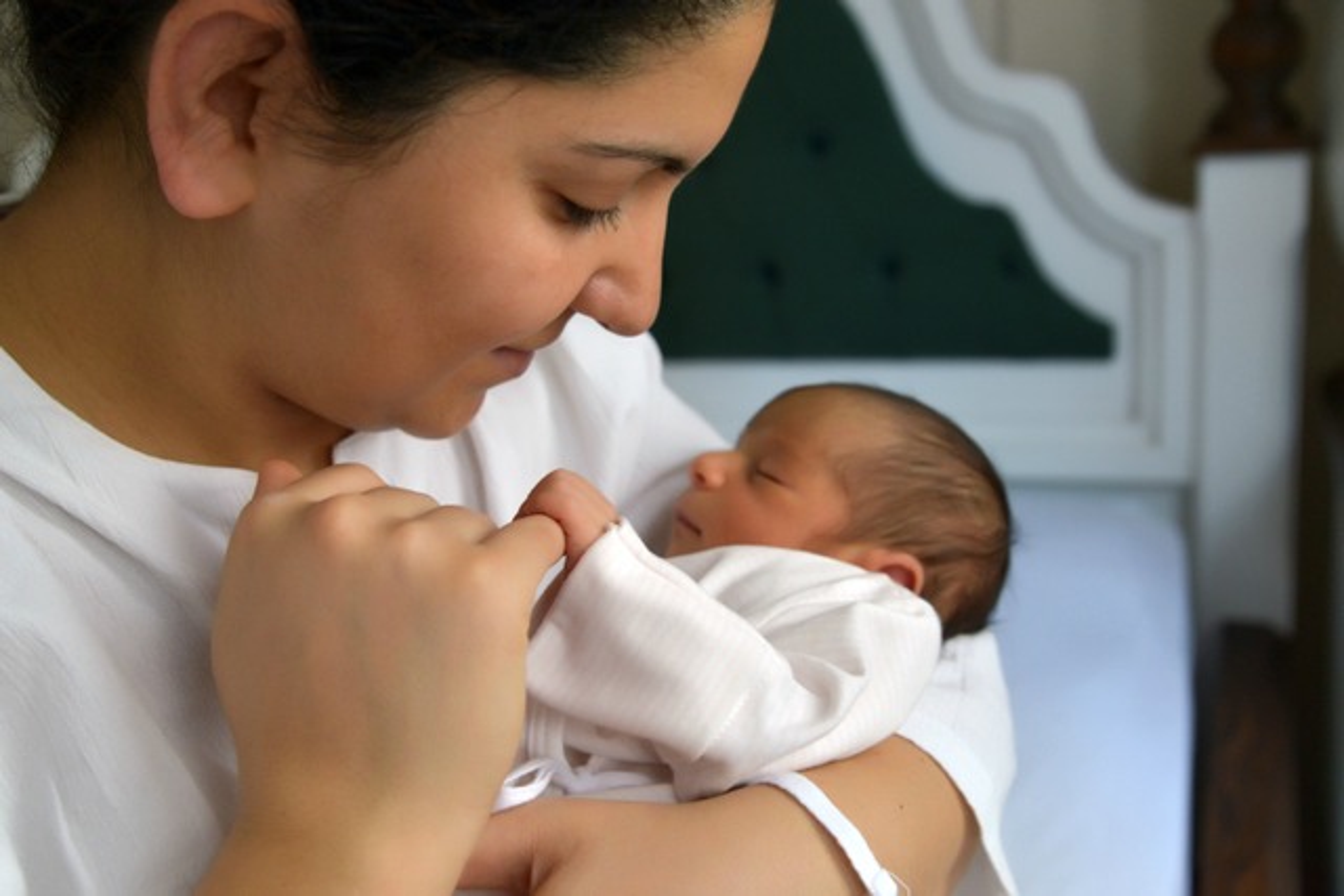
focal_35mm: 44
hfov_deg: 44.5
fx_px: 1643
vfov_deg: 30.5
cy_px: 448
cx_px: 672
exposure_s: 1/50
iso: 1000
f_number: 5
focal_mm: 44
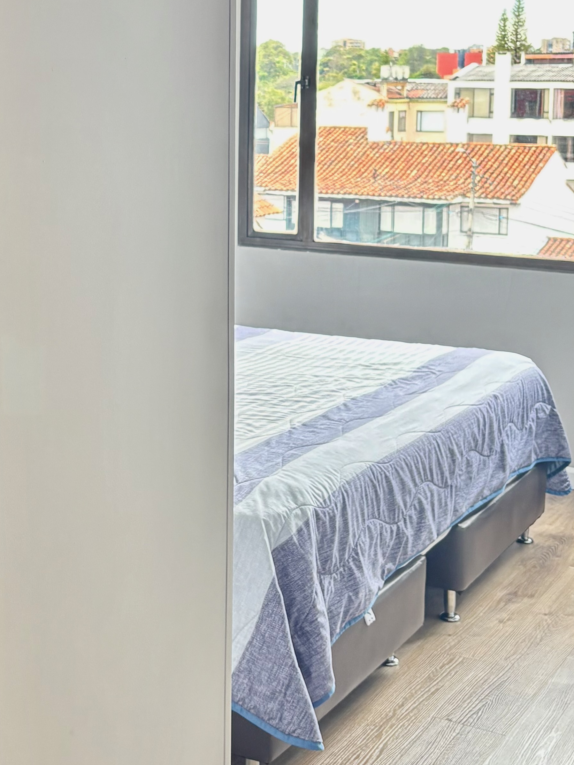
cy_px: 177
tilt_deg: -4.2
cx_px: 153
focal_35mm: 62
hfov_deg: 23.4
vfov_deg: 30.6
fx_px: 1370
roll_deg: -0.5
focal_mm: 5.96
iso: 125
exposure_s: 1/62
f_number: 1.6
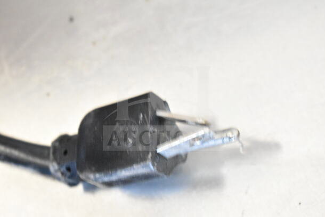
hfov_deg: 24.6
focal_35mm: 82
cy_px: 108
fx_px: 745
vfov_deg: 16.6
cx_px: 162
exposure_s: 1/100
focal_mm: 55
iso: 12800
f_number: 5.6
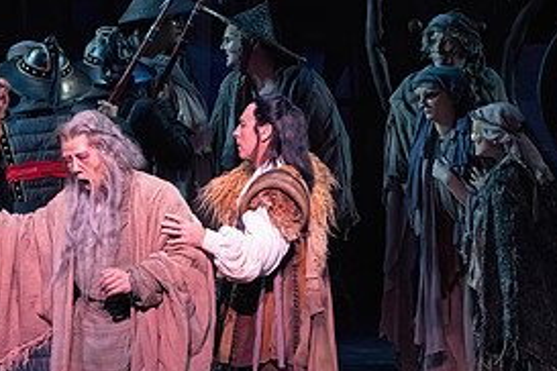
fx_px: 6575
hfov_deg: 4.8
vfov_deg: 3.2
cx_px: 37
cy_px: 213
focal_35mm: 425
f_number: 10
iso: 20000
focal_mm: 200
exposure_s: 1/320
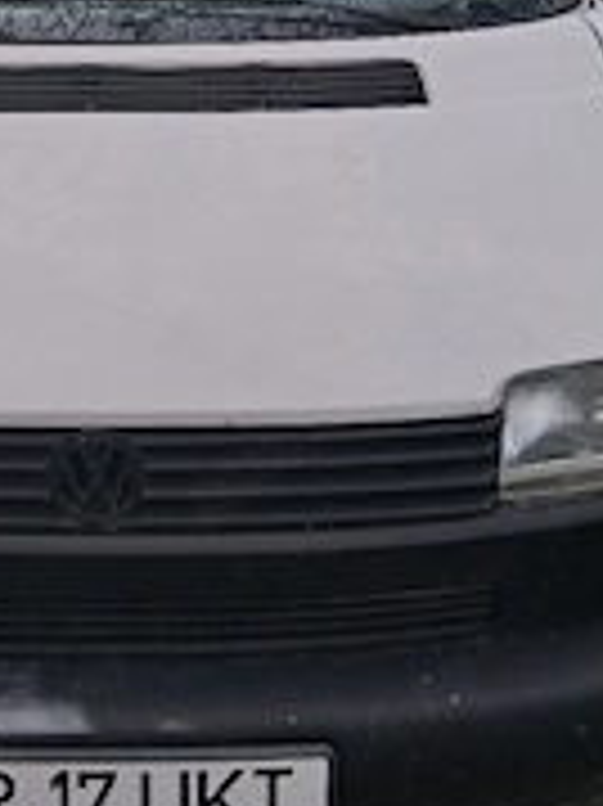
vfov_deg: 32.0
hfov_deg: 24.5
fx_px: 1349
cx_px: 72
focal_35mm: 58
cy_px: 113
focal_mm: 3.98
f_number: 1.8
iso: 25
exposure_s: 1/100
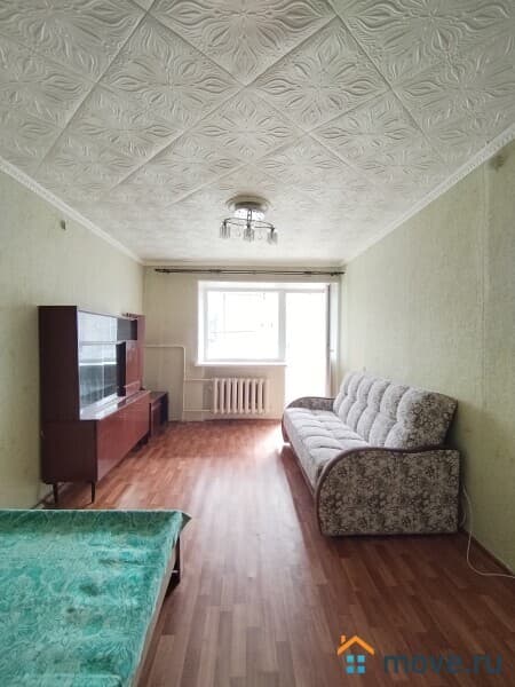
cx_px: 258
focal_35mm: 16
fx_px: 317
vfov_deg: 94.5
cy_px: 344
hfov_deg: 78.1
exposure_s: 1/100
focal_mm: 1.42
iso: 152
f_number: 2.2
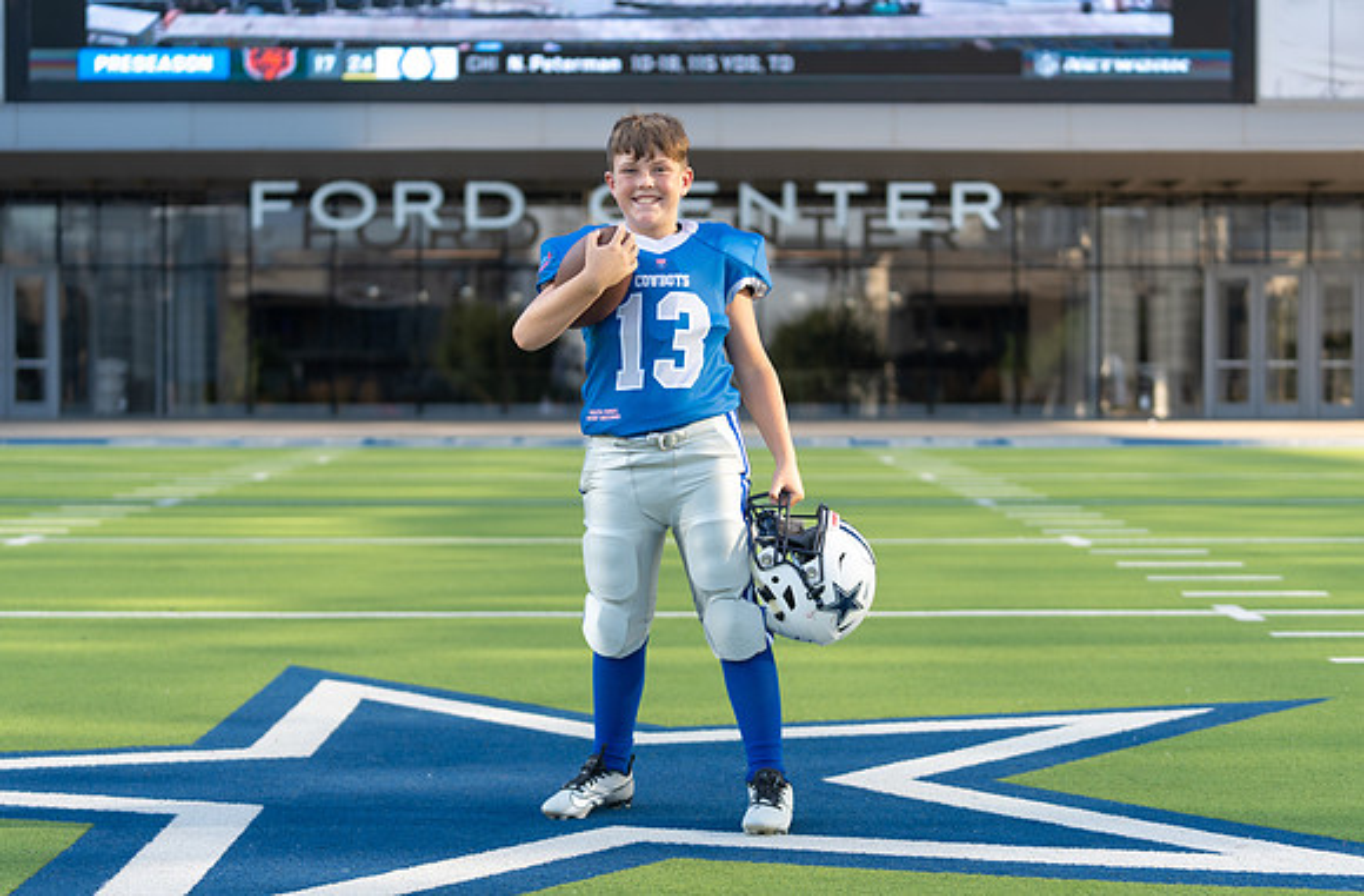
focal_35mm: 74
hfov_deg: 27.6
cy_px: 448
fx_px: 2782
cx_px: 673
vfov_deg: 18.3
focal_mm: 70
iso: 100
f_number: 2.8
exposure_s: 1/500
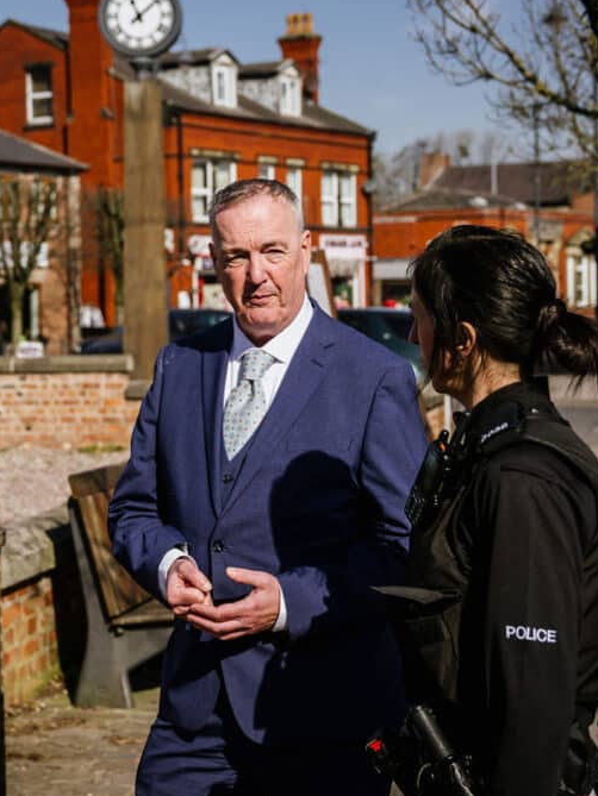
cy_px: 337
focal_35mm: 76
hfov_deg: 19.3
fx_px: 1750
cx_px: 190
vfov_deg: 25.6
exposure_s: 1/2000
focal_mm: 45
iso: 200
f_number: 4
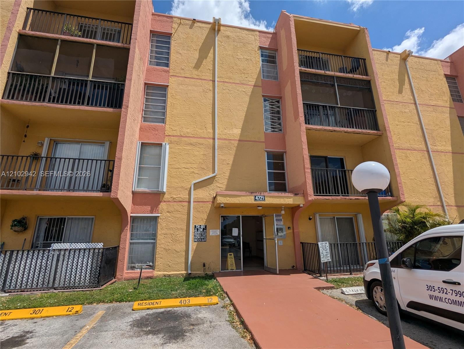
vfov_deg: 78.2
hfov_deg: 94.4
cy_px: 174
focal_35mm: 16
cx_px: 232
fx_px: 215
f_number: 2.2
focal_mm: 2.35
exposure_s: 1/2653
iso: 33
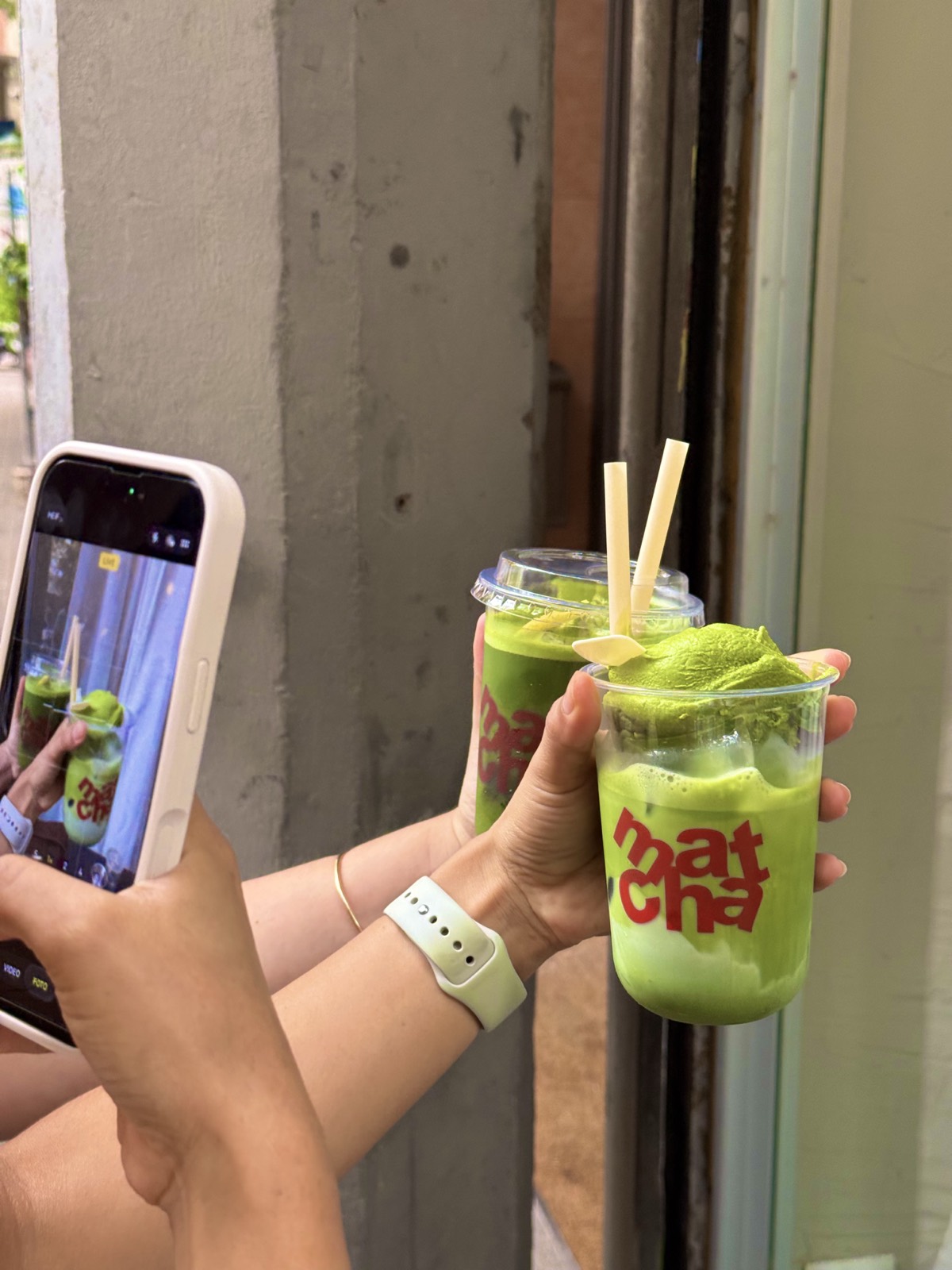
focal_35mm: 48
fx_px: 1760
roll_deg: -1.0
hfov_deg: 30.3
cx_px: 476
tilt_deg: -10.9
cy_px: 635
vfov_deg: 39.7
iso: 100
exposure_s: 1/115
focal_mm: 6.76
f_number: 1.78
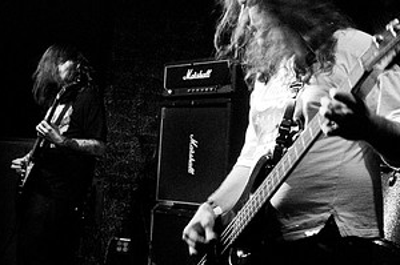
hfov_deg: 34.5
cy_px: 107
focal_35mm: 58
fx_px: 643
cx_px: 211
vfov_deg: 23.3
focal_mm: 20
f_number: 2.8
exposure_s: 1/60
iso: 1250
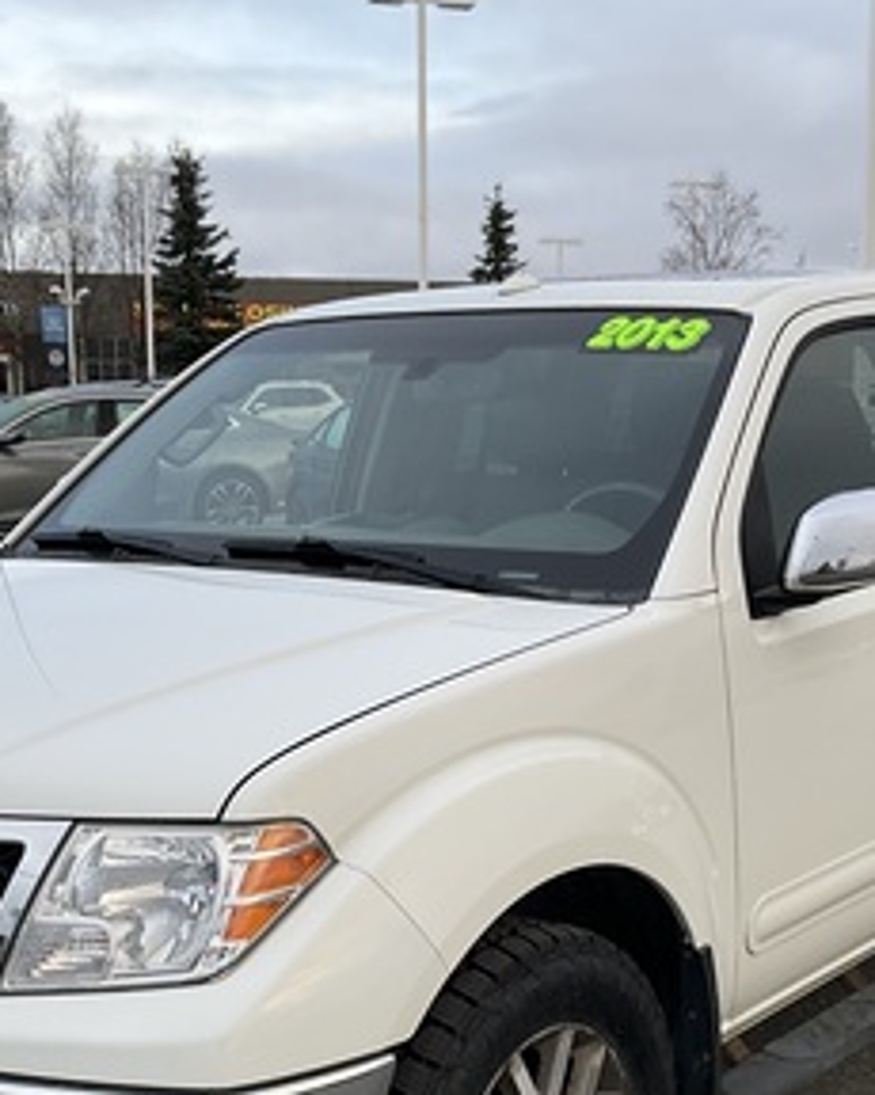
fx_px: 2042
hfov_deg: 24.2
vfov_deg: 29.4
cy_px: 871
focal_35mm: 63
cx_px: 449
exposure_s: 1/239
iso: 20
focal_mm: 3
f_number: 1.8
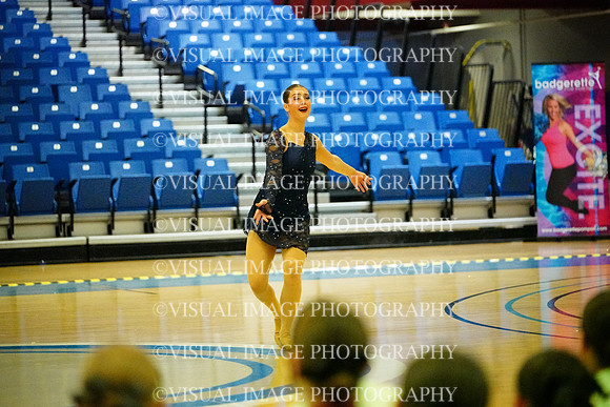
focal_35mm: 150
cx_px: 305
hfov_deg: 13.7
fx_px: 2542
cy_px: 204
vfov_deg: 9.2
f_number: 2.8
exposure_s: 1/1600
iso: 25600
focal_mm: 150
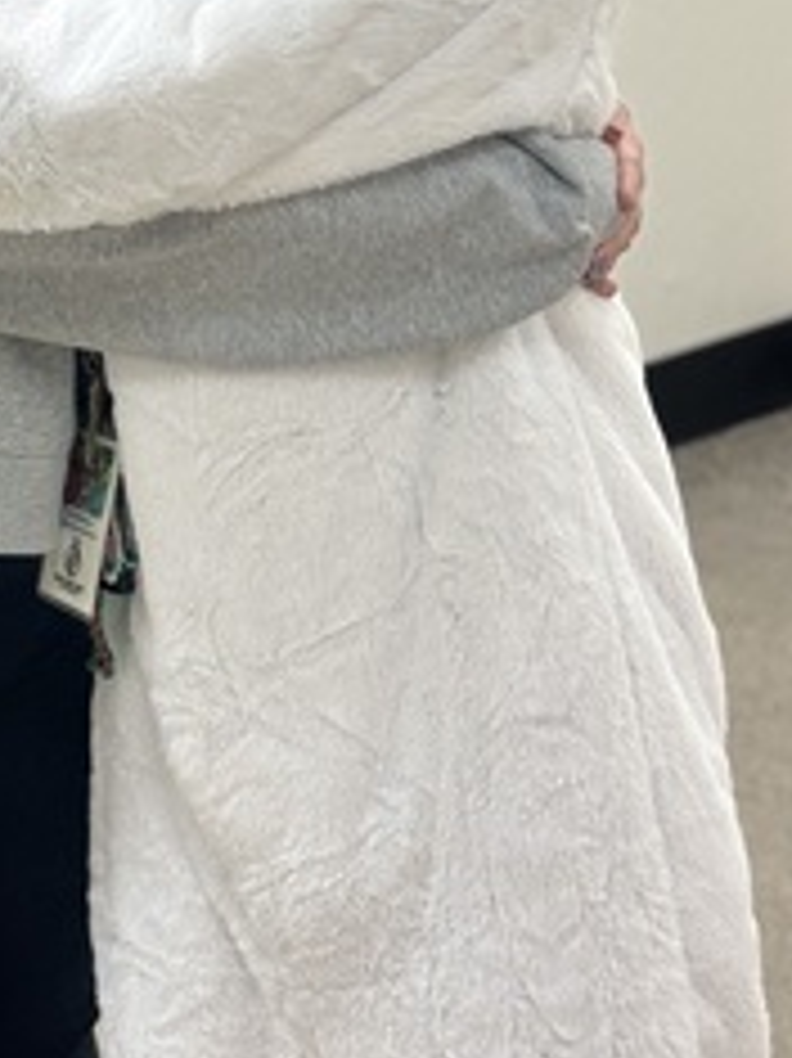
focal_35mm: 102
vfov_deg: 18.9
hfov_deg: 14.3
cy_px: 68
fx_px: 3114
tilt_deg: -10.6
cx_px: -2
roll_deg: +4.7
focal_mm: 6.86
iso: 100
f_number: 1.78
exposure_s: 1/60
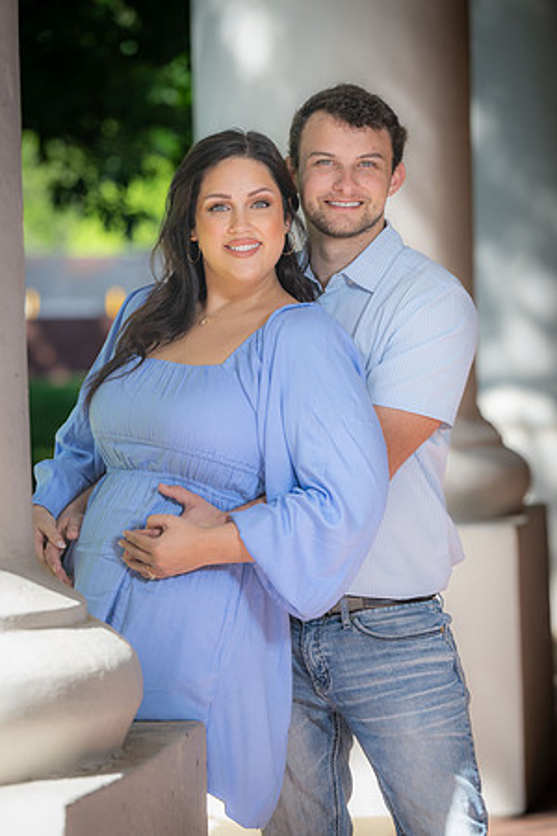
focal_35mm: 180
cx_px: 278
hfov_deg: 7.6
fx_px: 4177
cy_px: 418
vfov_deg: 11.4
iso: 100
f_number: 5
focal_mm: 180
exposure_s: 1/160
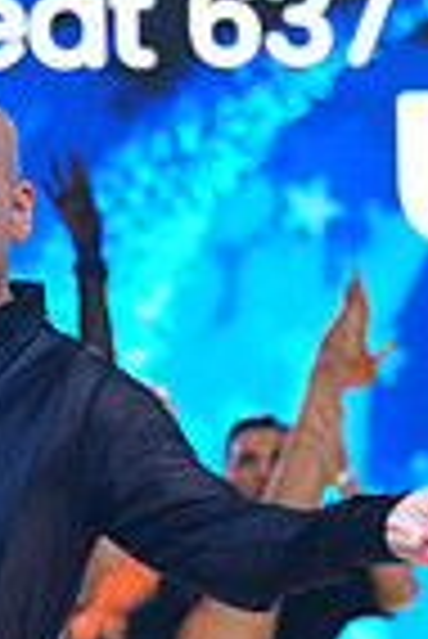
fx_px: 5390
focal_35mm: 303
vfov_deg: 6.7
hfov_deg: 4.5
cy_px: 927
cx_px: 259
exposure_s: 1/400
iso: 2000
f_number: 2.8
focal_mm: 74
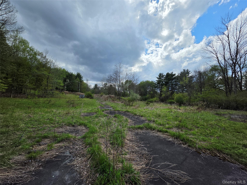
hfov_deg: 106.2
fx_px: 93
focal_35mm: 13
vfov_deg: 89.9
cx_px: 124
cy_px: 92
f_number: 1.9
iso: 32
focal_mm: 2.2
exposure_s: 1/2537
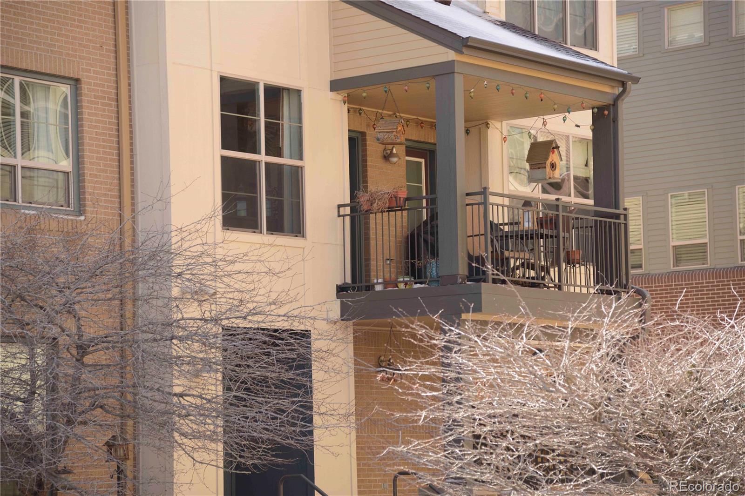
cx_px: 372
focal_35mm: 120
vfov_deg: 11.4
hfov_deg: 17.1
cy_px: 248
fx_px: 2483
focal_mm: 120
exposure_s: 1/160
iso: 100
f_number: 4.5
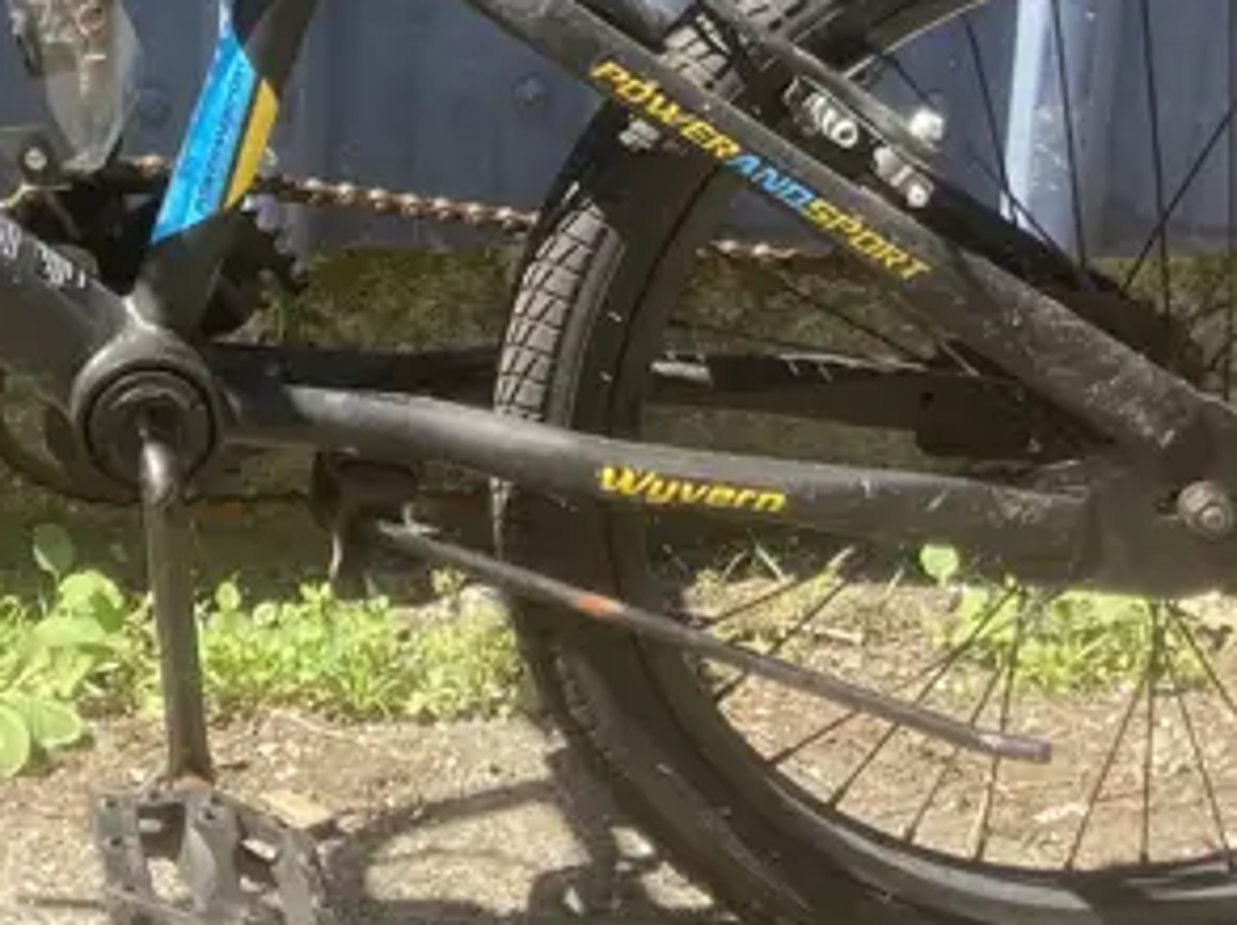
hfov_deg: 19.1
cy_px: -148
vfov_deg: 14.6
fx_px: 3498
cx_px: -165
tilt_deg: -14.1
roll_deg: -0.7
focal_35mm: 98
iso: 20
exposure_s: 1/444
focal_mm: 3.99
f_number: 1.8
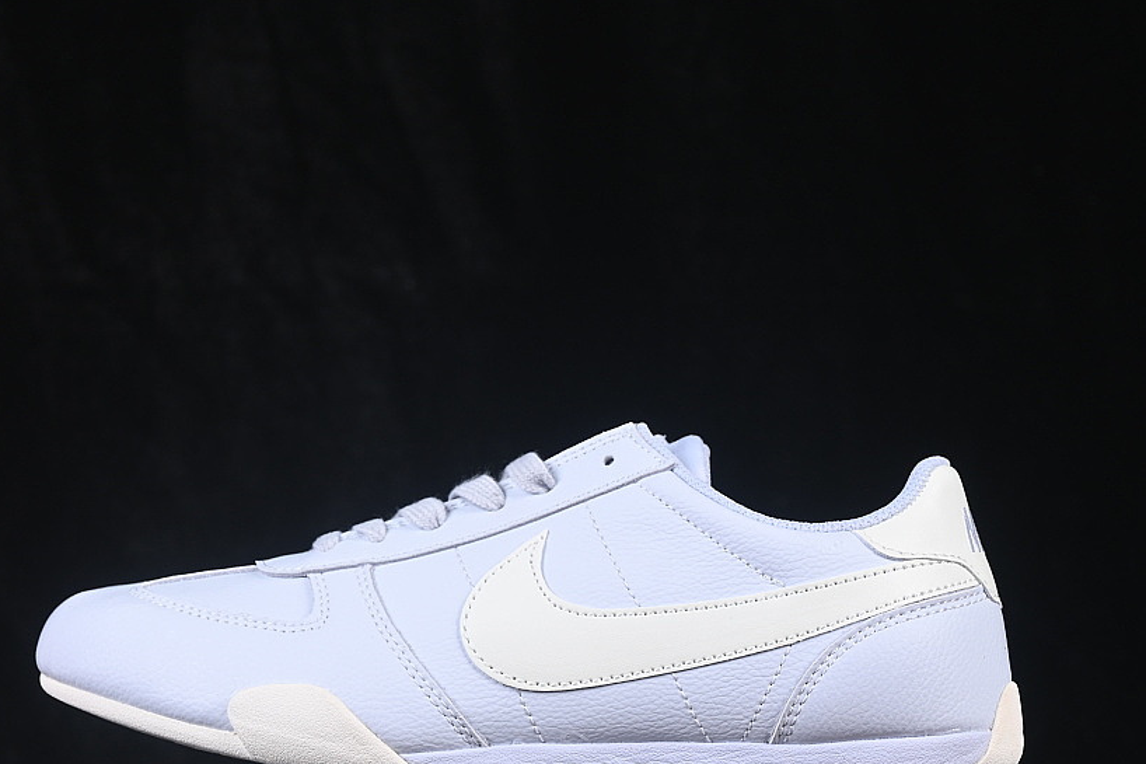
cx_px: 538
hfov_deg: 20.6
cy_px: 485
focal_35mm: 99
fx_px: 3151
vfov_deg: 13.8
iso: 160
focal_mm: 50
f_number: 8
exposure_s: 1/80
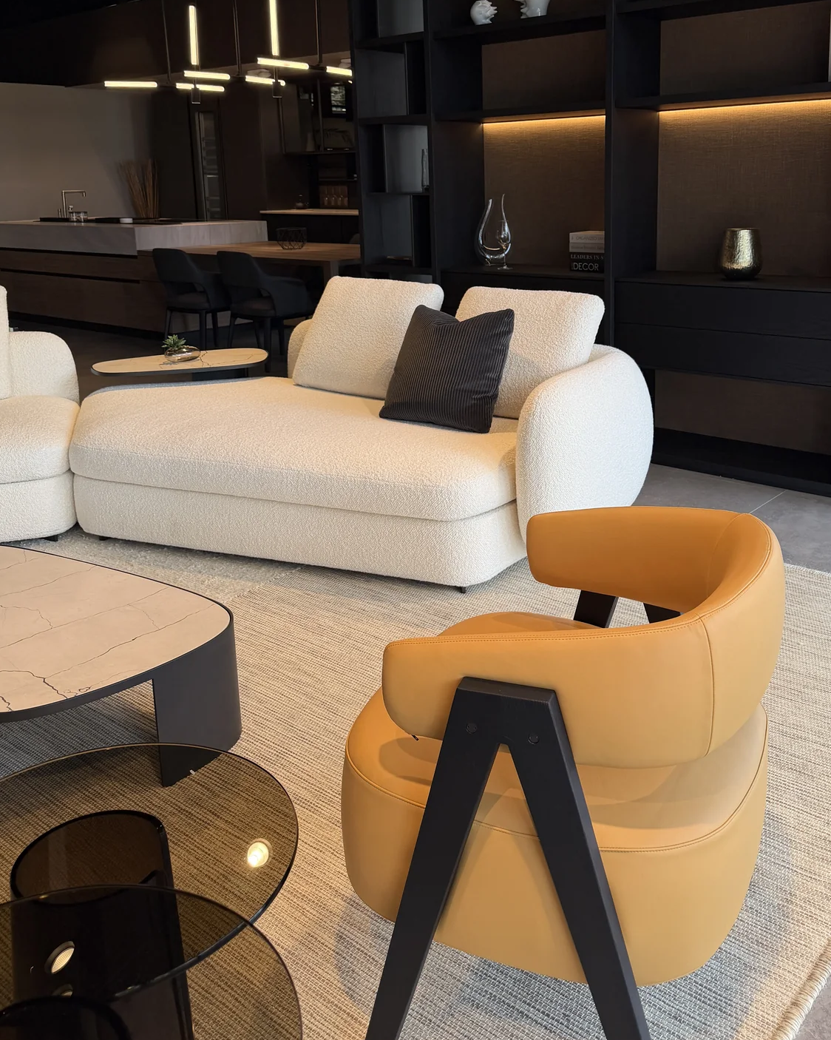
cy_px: 359
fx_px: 984
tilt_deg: -10.0
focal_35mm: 32
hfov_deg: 45.6
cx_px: 479
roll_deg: +0.8
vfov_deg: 54.7
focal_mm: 6.76
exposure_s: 1/329
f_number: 1.78
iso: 80
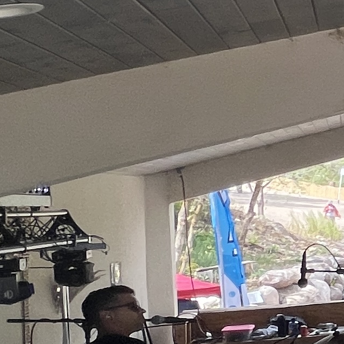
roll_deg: -0.1
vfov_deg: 23.6
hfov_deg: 13.1
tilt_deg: -2.2
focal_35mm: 73
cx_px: 926
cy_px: 229
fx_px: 821
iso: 32
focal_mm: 1.57
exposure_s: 1/407
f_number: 1.8
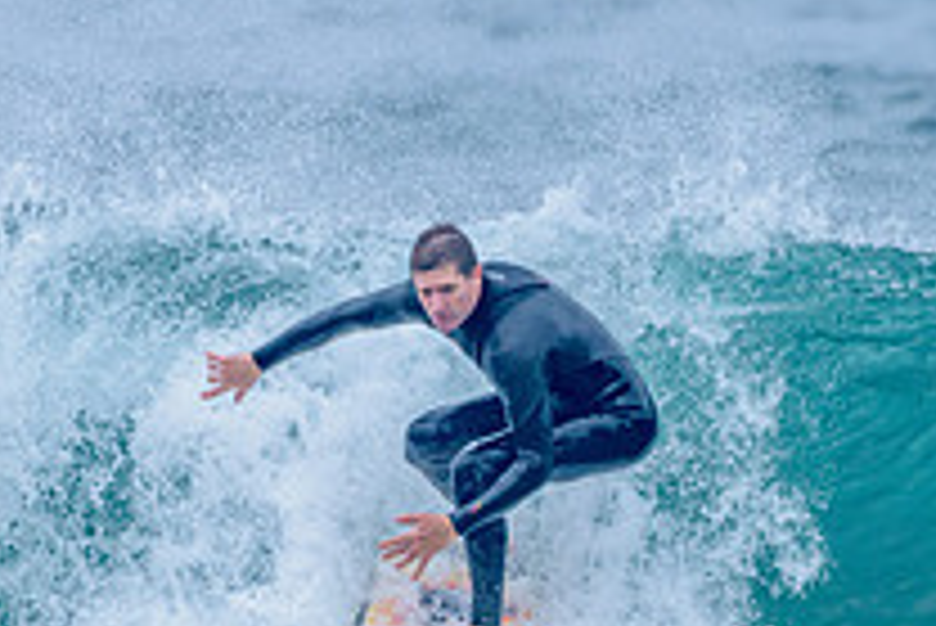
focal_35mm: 1753
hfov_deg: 1.2
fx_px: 45608
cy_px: 502
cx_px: 545
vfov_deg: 0.8
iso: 800
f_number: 5.6
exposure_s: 1/2000
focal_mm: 500
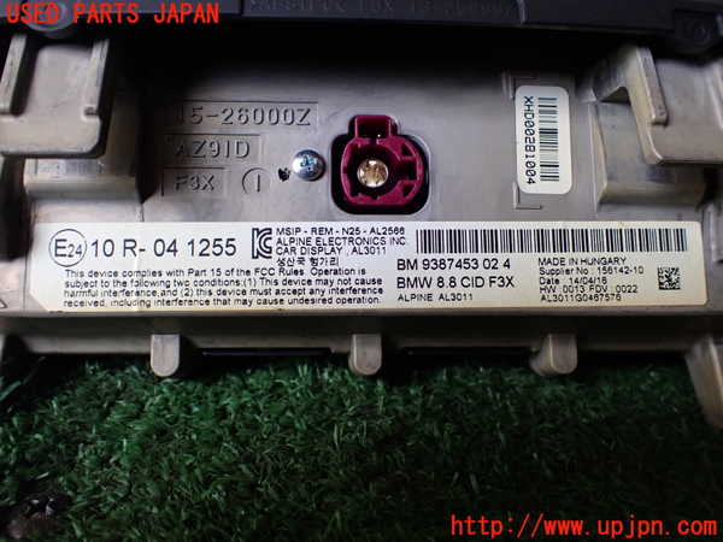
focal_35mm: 30
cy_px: 271
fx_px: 627
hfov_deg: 60.0
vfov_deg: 46.8
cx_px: 362
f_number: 2.3
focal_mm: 5.4
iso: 250
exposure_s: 1/125
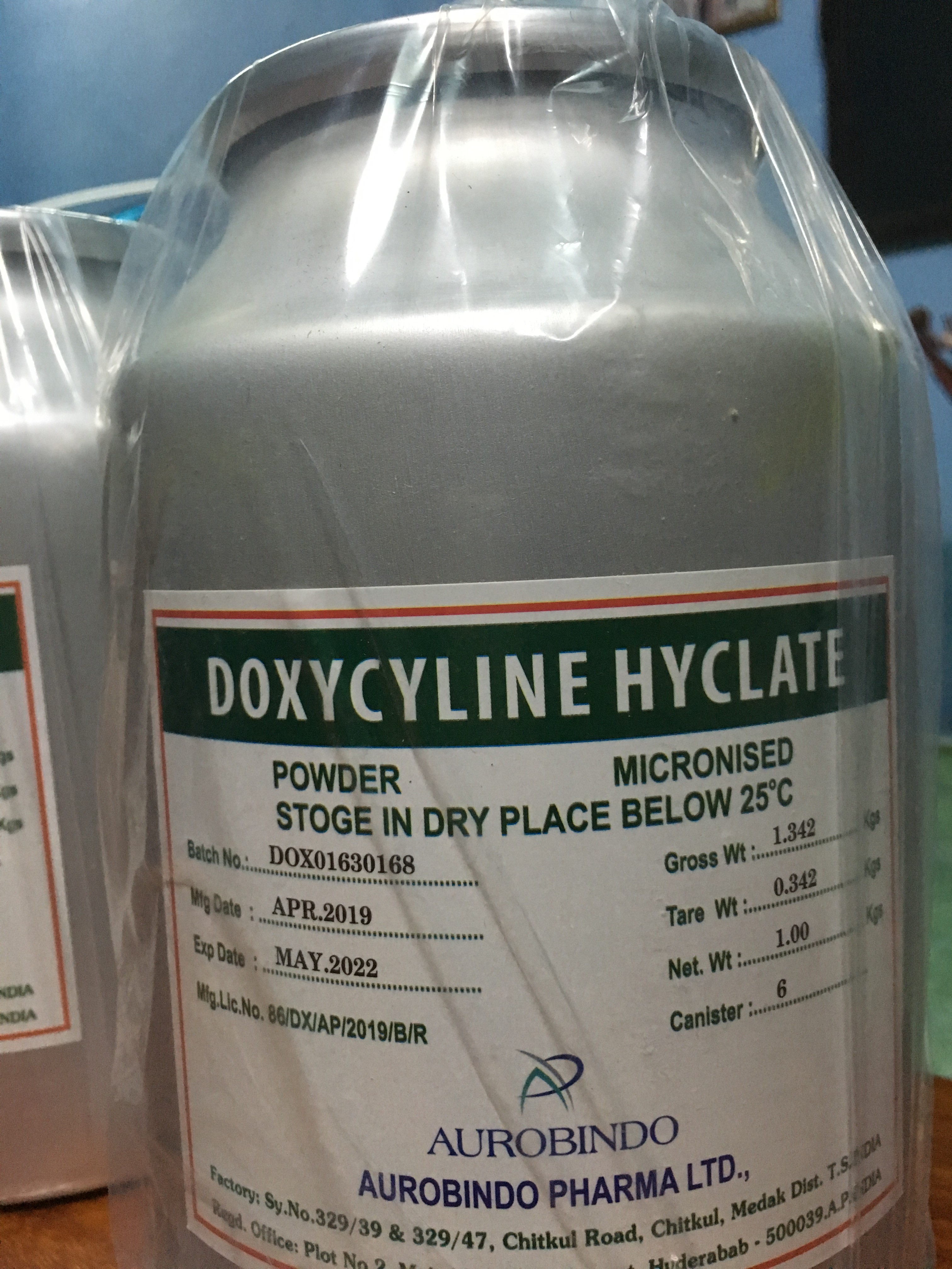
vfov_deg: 61.7
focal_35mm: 29
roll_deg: +1.9
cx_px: 476
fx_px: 1063
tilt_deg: -4.3
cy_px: 634
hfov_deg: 48.2
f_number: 2.2
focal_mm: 4.15
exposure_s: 1/25
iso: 250
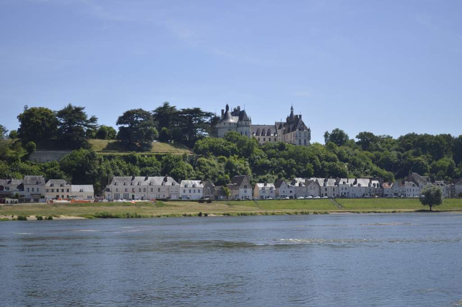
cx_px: 231
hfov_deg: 30.5
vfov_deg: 20.6
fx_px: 846
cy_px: 154
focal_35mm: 66
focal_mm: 44
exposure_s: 1/1250
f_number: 5.3
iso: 200
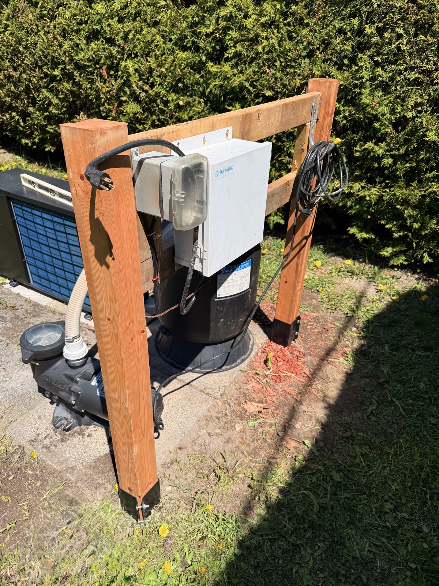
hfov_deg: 56.8
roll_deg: -2.8
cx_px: 220
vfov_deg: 71.6
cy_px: 293
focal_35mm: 24
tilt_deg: -33.2
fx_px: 406
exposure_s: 1/3425
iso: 80
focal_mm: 6.76
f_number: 1.78
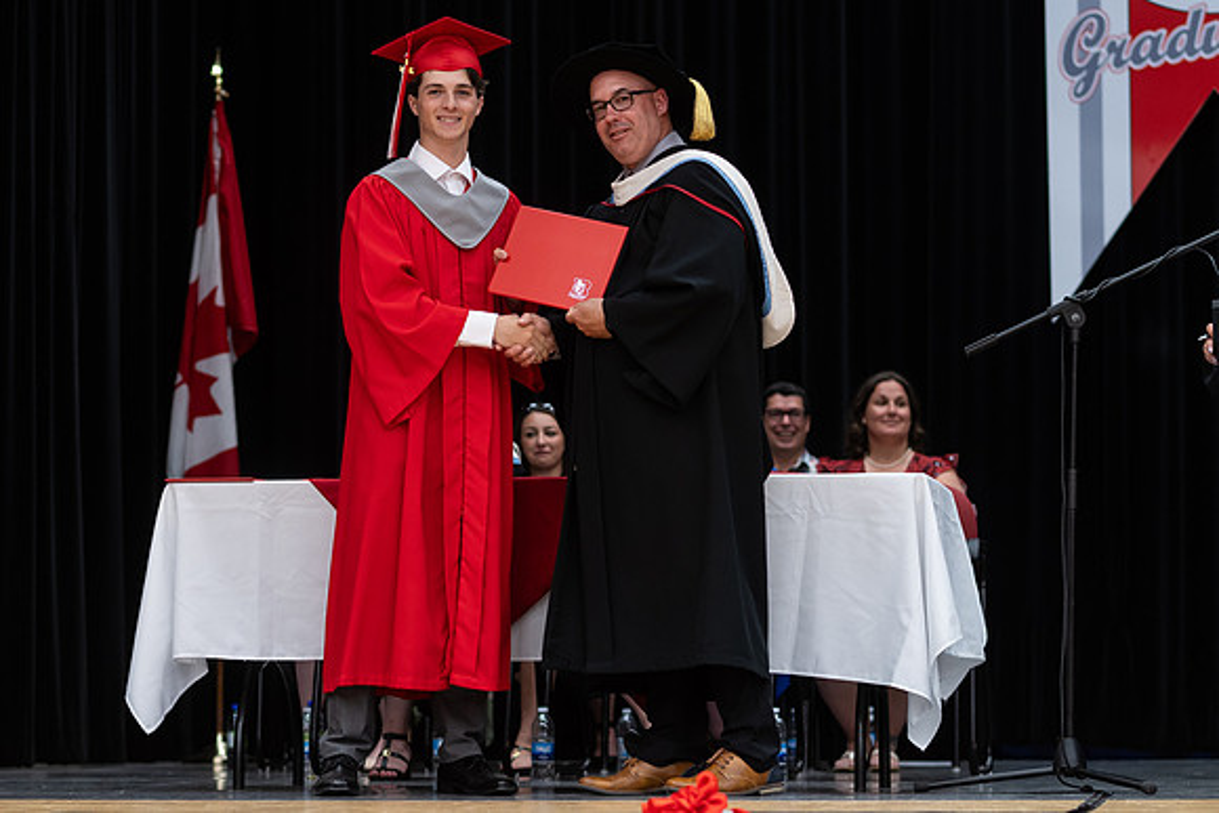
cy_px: 479
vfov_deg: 12.1
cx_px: 610
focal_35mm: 113
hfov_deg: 18.1
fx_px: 3835
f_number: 2.8
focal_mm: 85
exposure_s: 1/200
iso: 1000
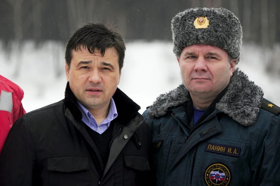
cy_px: 93
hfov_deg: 14.0
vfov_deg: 9.3
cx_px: 140
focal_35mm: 147
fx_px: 1142
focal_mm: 98
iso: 200
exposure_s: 1/1000
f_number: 2.8
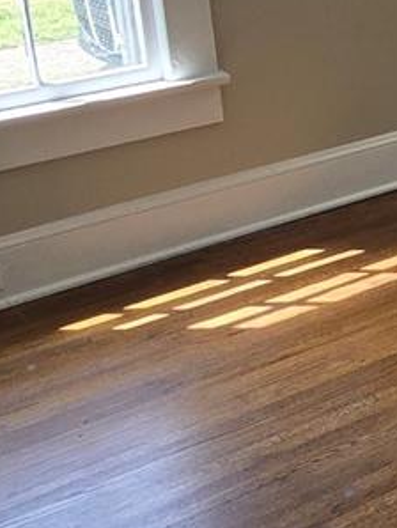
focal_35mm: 67
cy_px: 5
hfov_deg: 15.7
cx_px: 861
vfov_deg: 27.4
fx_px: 1023
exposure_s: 1/124
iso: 50
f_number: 2.2
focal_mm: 2.2
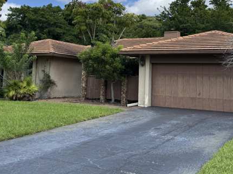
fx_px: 303
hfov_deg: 41.8
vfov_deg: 31.6
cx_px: 143
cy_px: 43
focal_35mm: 45
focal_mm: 6.76
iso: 80
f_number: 1.78
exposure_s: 1/3802
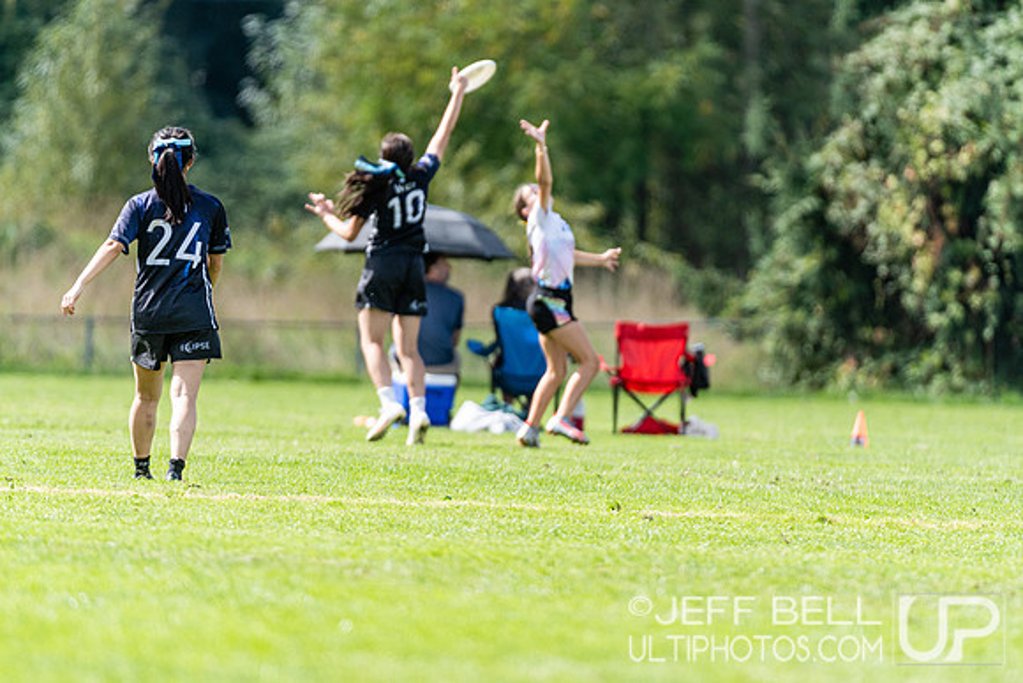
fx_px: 17053
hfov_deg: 3.4
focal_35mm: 600
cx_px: 512
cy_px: 342
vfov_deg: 2.3
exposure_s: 1/1250
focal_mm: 400
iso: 200
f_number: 4
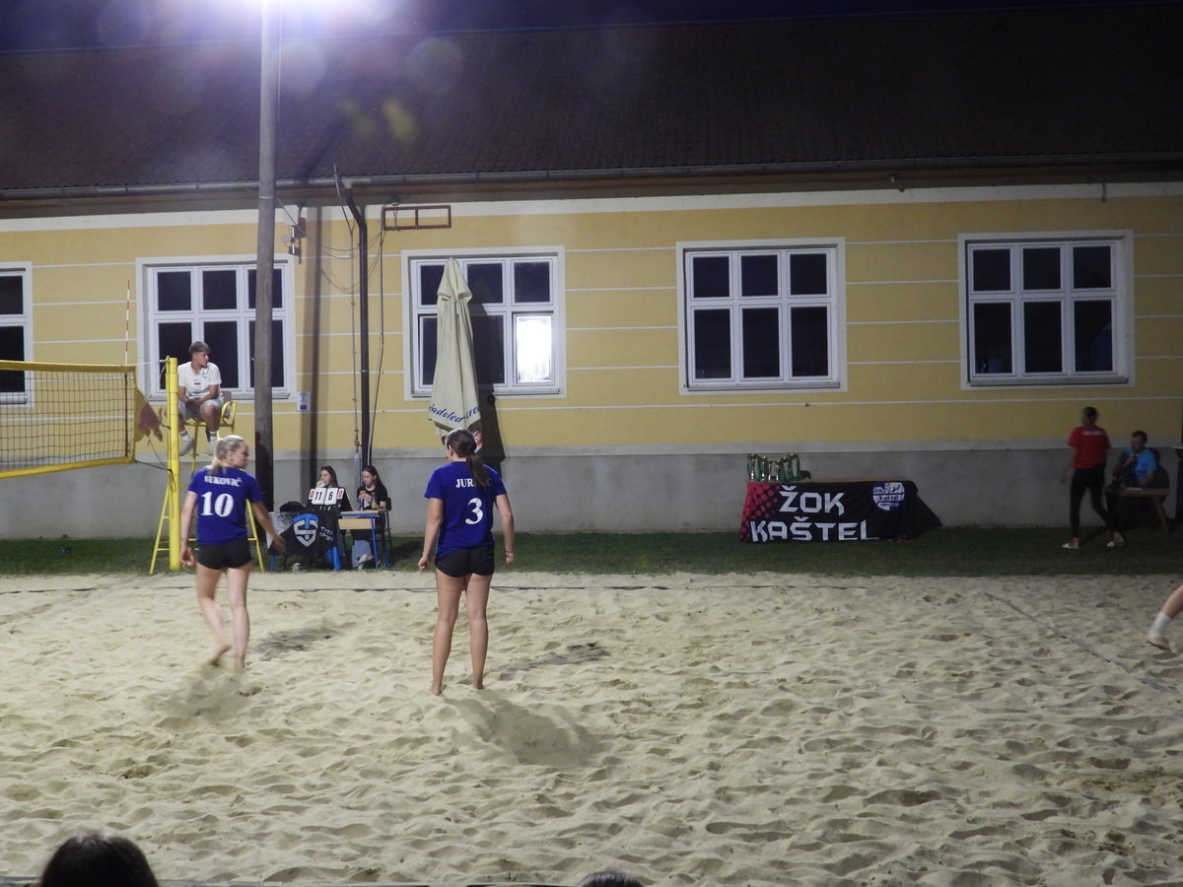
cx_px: 592
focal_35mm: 38
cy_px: 444
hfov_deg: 49.0
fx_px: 1299
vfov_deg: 37.7
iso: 400
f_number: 3.2
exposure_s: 1/20
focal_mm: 6.8
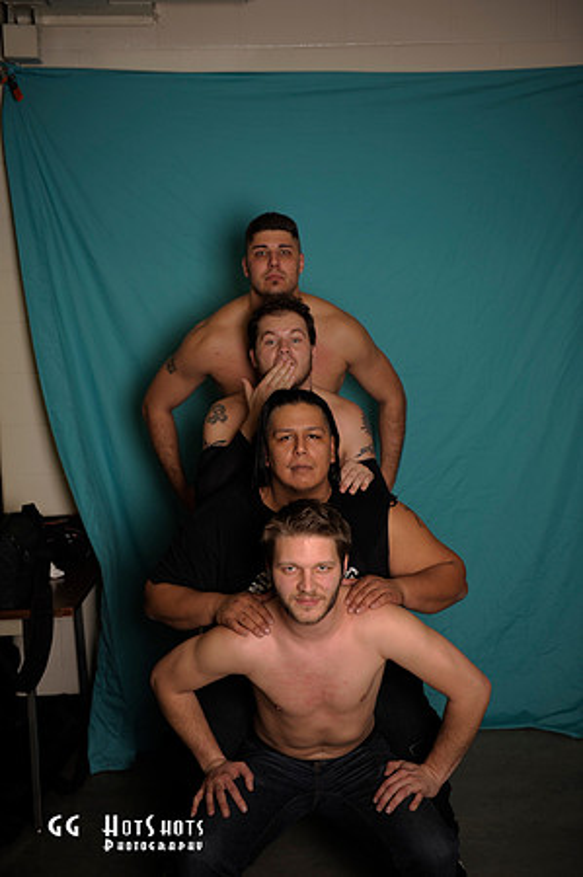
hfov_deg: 35.0
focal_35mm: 38
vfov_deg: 50.7
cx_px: 292
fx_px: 925
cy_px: 438
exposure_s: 1/250
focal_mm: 38
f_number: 2.8
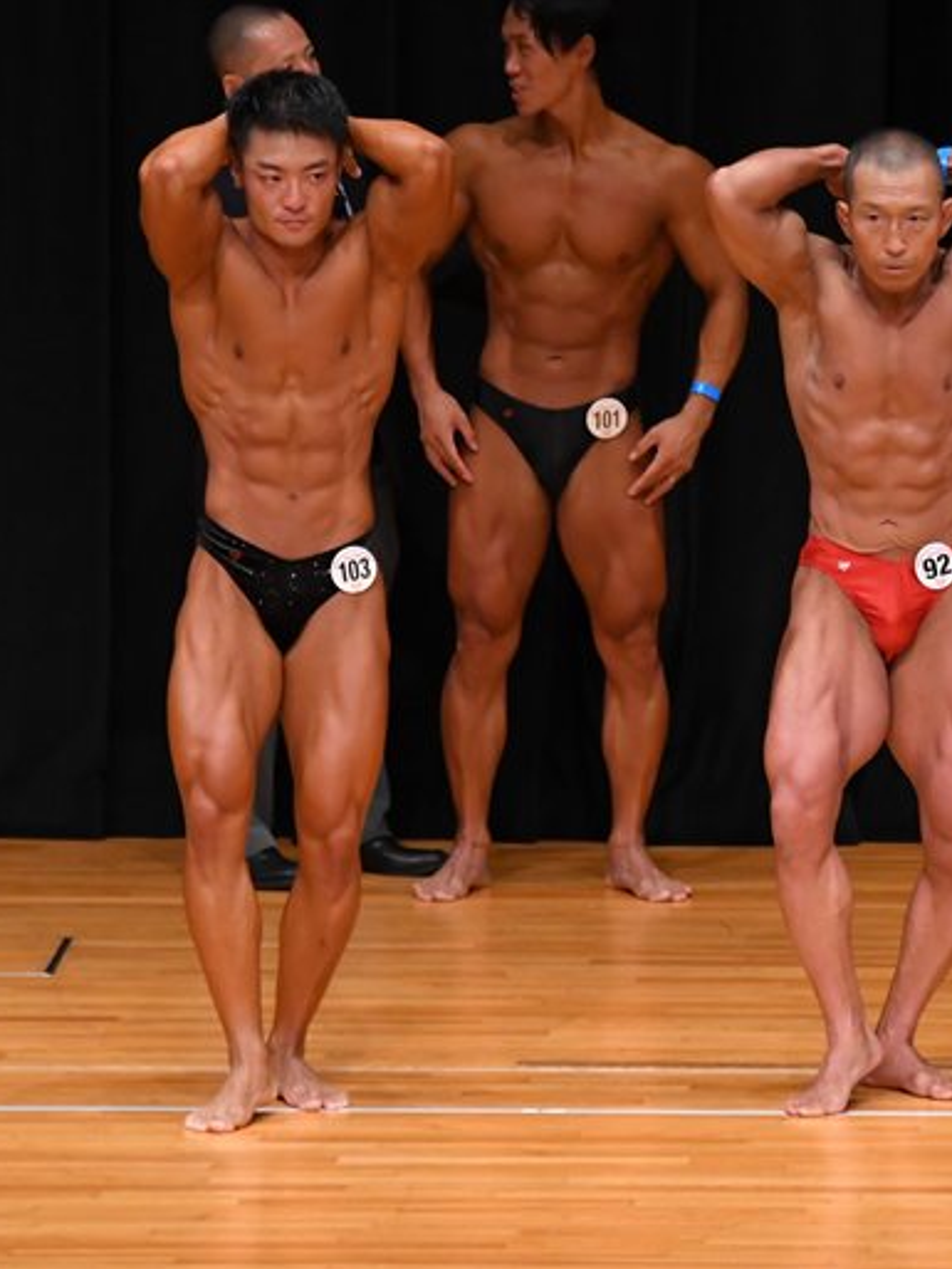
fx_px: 14368
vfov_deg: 5.1
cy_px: 636
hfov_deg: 3.8
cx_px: 886
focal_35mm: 392
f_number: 5.6
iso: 3200
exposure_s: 1/400
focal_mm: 180
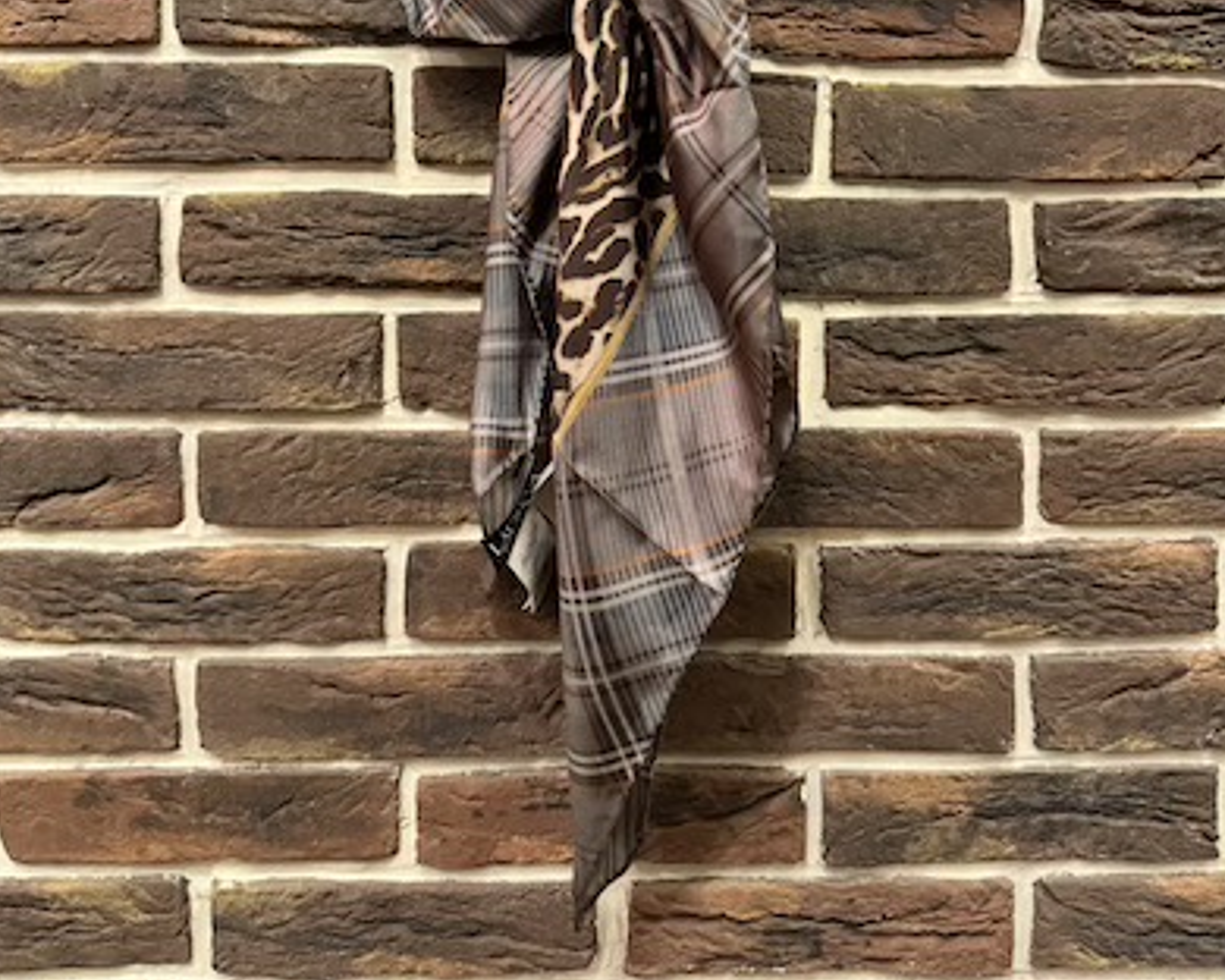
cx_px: 612
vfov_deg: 44.9
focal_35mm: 32
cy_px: 306
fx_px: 1160
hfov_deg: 55.7
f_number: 1.78
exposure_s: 1/40
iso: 800
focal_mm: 6.76
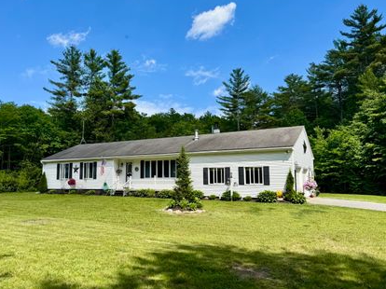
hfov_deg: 61.4
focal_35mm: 29
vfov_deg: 48.2
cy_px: 149
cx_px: 164
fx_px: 323
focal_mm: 6.76
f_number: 1.78
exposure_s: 1/3247
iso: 80
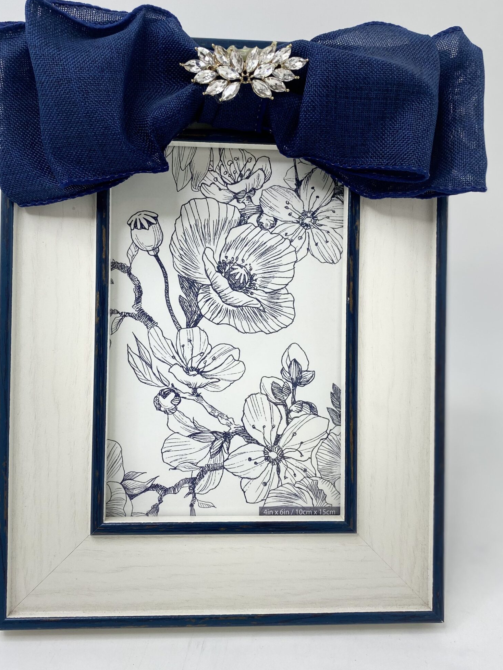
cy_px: 316
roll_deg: -2.3
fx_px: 659
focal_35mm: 34
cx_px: 237
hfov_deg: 41.8
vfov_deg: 53.9
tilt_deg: -20.4
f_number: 1.8
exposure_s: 1/151
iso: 32
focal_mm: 4.25
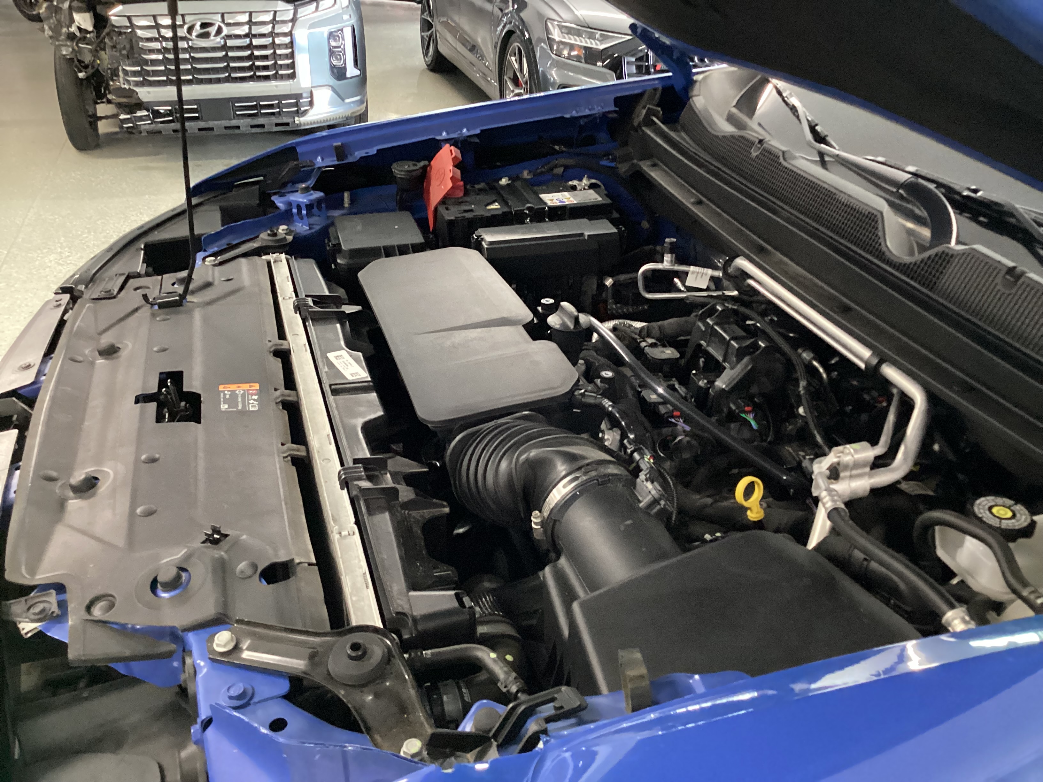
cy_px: 391
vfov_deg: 45.4
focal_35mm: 31
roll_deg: -1.1
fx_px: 934
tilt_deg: -30.5
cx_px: 522
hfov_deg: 58.4
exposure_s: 1/40
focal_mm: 3.3
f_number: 2.4
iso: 400
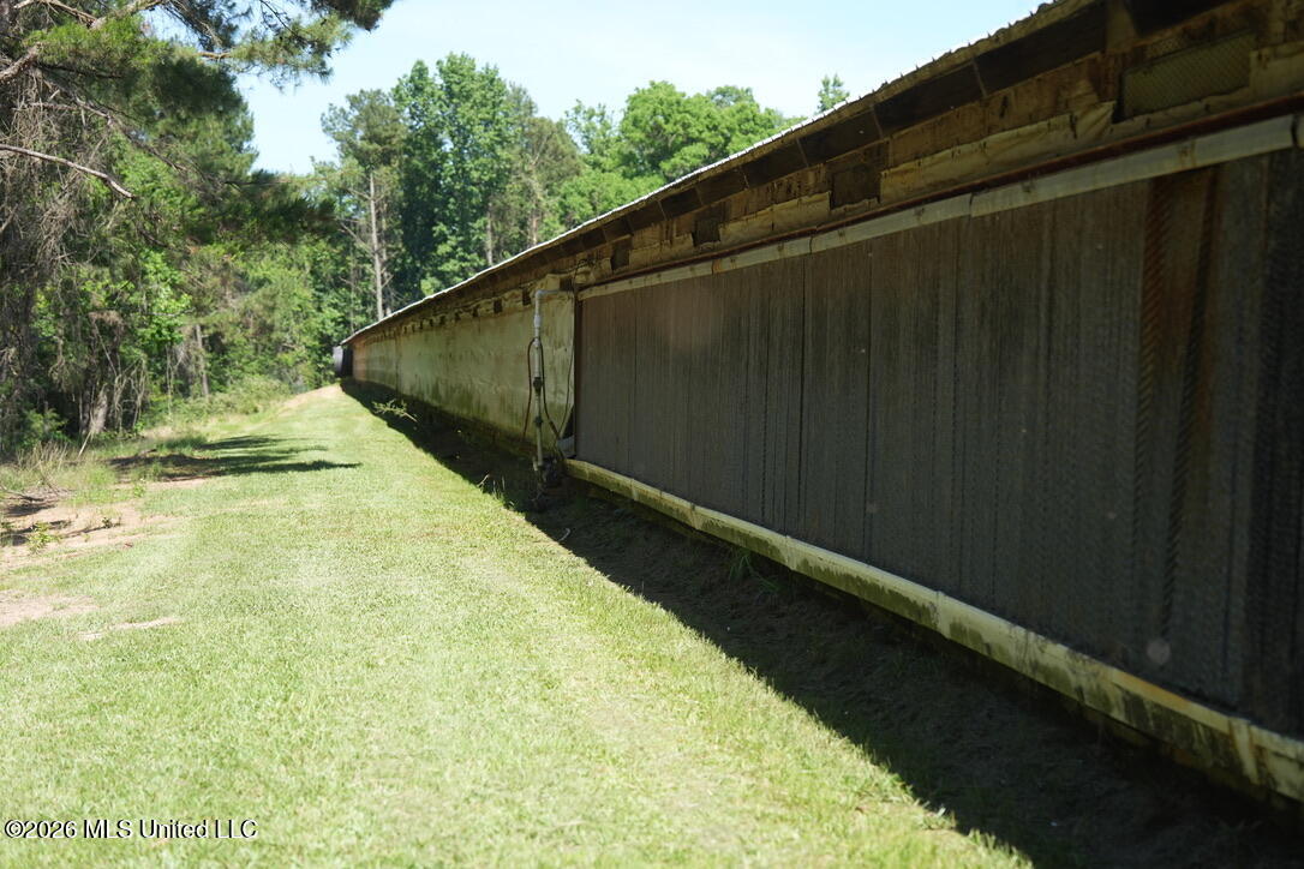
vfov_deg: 19.5
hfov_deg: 28.8
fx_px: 2535
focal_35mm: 70
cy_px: 434
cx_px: 652
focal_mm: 70
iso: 500
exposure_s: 1/2000
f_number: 3.5
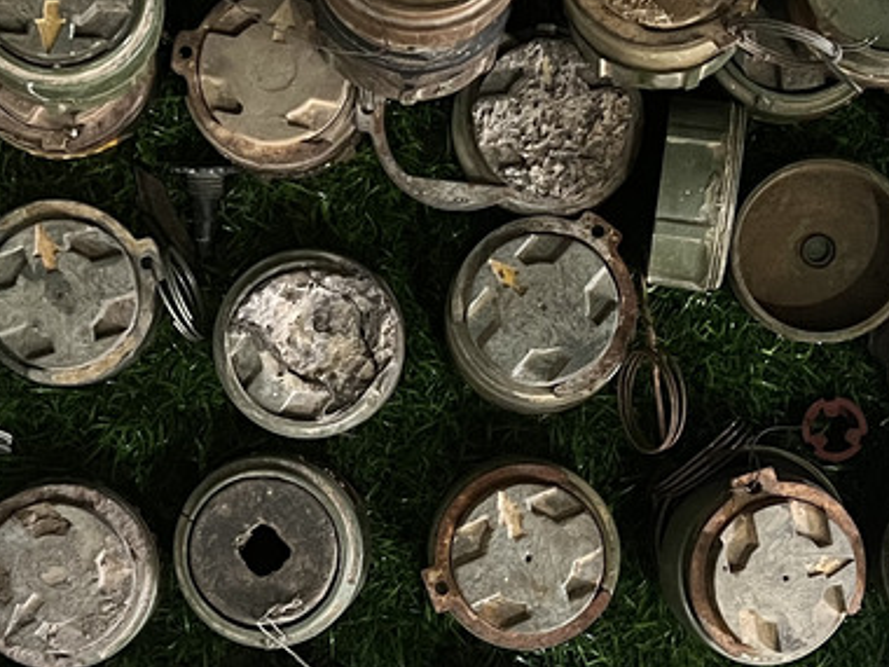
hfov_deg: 23.8
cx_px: 398
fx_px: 2106
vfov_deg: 18.0
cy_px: 360
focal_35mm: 82
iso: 500
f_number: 1.5
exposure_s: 1/25
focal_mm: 5.7
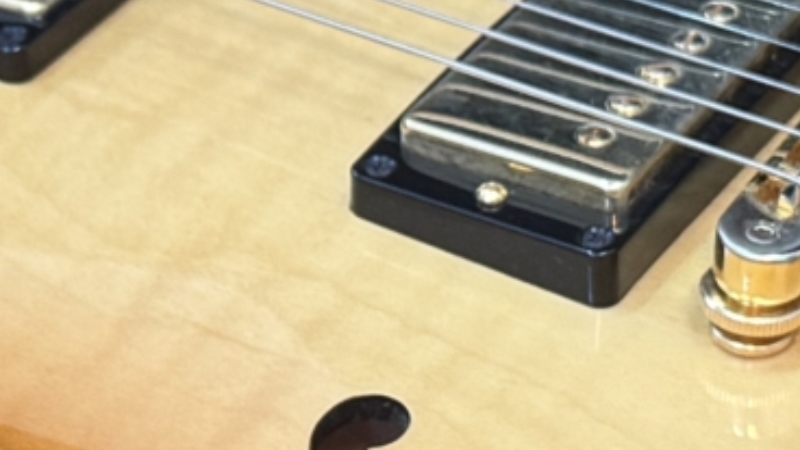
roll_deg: +1.0
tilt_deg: -37.0
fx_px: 3861
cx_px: 309
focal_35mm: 182
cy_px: 324
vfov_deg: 6.7
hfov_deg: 11.8
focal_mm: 6.76
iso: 160
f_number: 1.78
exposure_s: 1/50
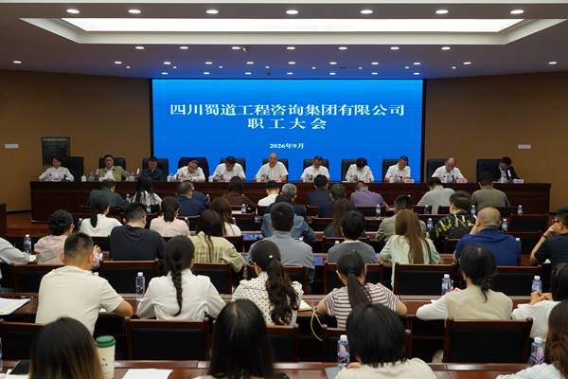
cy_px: 190
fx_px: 600
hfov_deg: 50.7
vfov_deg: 35.1
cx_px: 284
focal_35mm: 38
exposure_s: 1/60
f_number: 5
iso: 320
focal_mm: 38
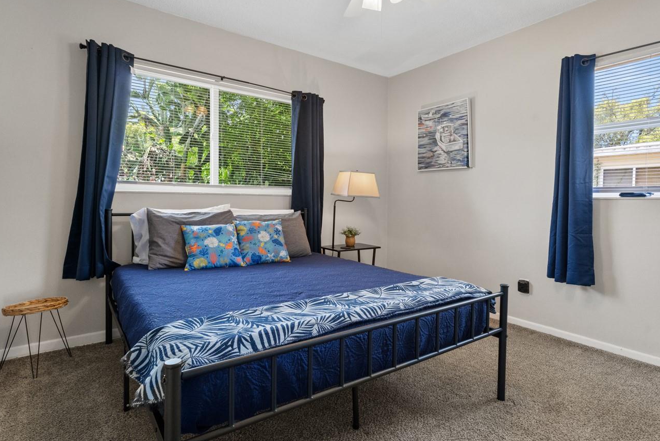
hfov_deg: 83.7
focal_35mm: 20
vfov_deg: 61.9
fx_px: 367
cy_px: 212
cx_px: 365
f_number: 9
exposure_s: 1/6
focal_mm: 16
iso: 800
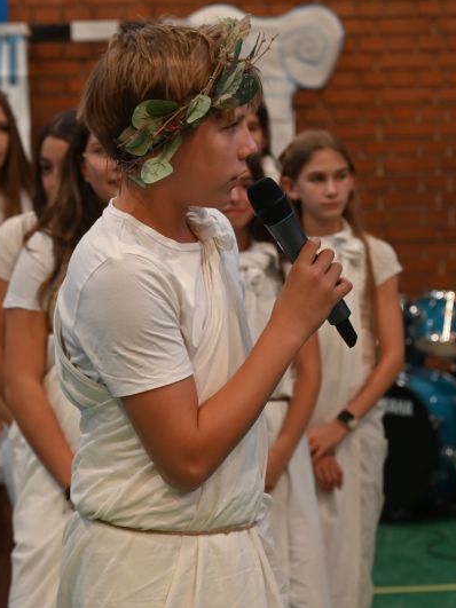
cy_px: 303
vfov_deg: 15.3
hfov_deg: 11.5
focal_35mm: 129
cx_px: 245
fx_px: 2267
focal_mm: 89
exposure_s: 1/125
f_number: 6.3
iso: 1600
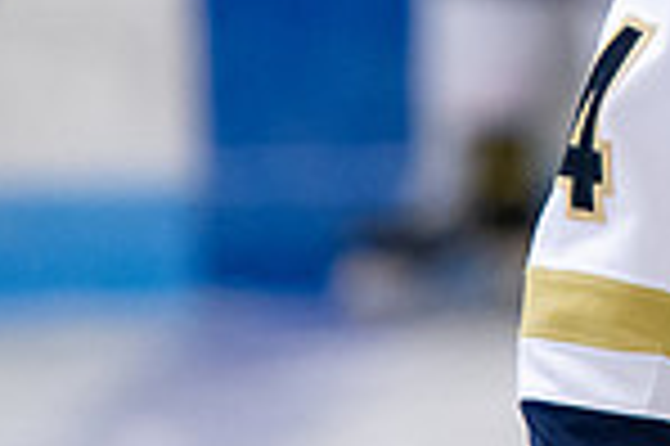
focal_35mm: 1187
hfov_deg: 1.7
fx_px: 22067
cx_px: 1347
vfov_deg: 1.2
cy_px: -268
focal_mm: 185
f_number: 3.2
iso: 2000
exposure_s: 1/800
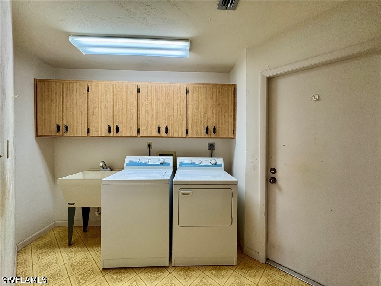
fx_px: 154
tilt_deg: -0.3
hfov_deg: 102.1
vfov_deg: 85.7
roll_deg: +0.3
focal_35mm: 14
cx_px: 190
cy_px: 143
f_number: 2.2
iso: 125
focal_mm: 2.22
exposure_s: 1/60
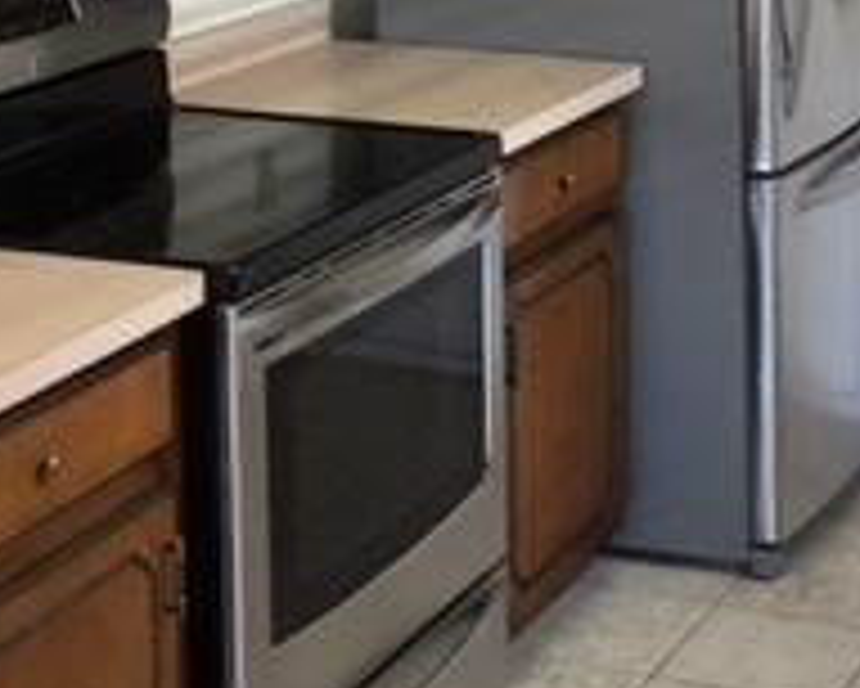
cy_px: -148
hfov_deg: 19.9
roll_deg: -0.7
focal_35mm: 95
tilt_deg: -7.2
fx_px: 2419
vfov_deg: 15.6
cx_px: 684
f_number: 2.2
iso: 100
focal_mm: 4.15
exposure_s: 1/30
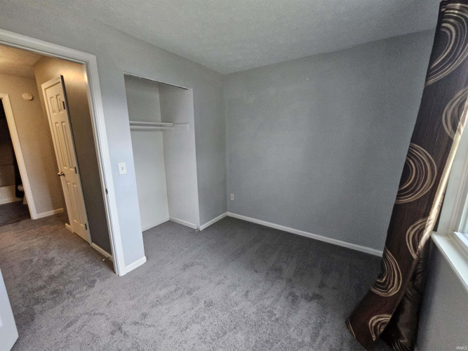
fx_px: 176
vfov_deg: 89.9
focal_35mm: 13
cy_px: 176
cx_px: 234
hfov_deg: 106.2
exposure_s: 1/40
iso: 320
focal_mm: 2.2
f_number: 2.2
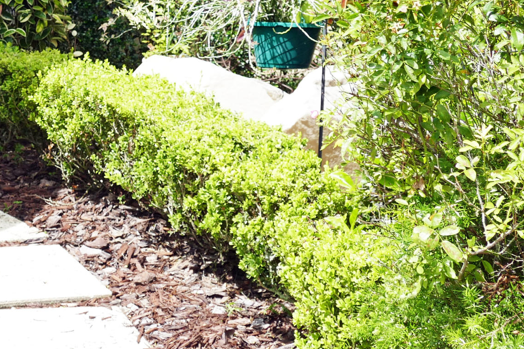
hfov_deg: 19.1
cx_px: 54
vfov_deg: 13.0
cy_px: 73
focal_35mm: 105
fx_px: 1528
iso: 125
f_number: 3.2
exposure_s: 1/1000
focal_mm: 14.76
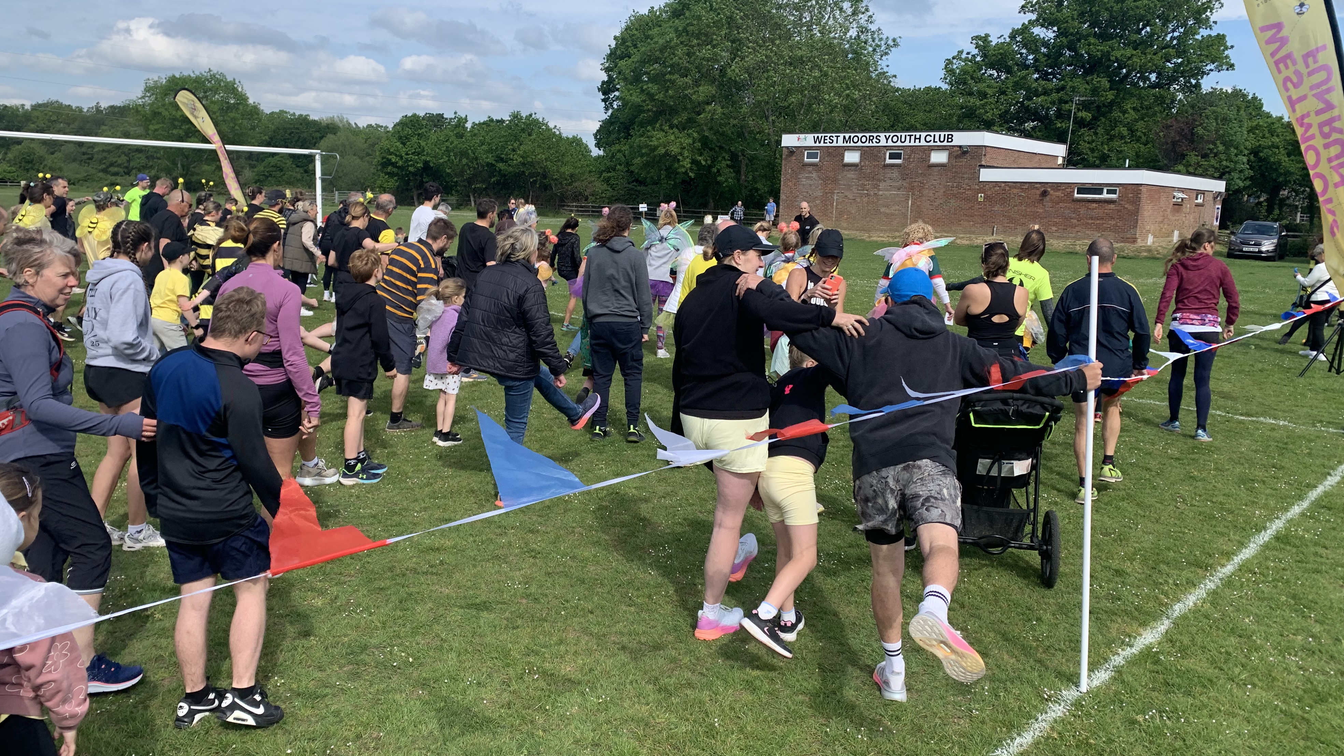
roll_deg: -2.8
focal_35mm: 29
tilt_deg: -13.5
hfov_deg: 66.1
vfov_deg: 40.2
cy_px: 382
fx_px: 1033
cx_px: 677
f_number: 1.8
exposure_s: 1/1560
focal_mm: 4.25
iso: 25
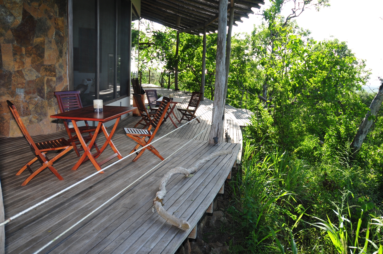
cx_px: 192
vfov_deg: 36.8
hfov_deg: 53.2
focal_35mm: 36
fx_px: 383
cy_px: 127
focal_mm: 24
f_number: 4.5
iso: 200
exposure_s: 1/320
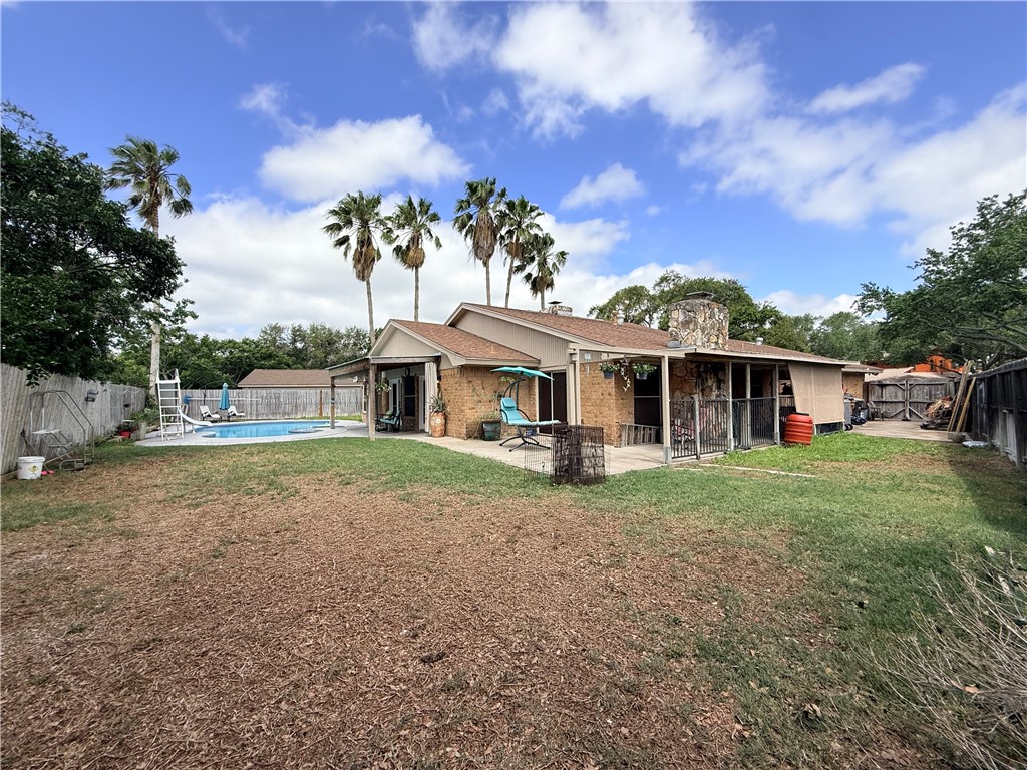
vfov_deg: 85.7
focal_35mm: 14
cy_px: 385
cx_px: 514
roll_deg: +0.8
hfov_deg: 102.1
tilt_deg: +2.2
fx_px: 415
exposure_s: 1/1656
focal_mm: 2.22
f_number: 2.2
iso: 50
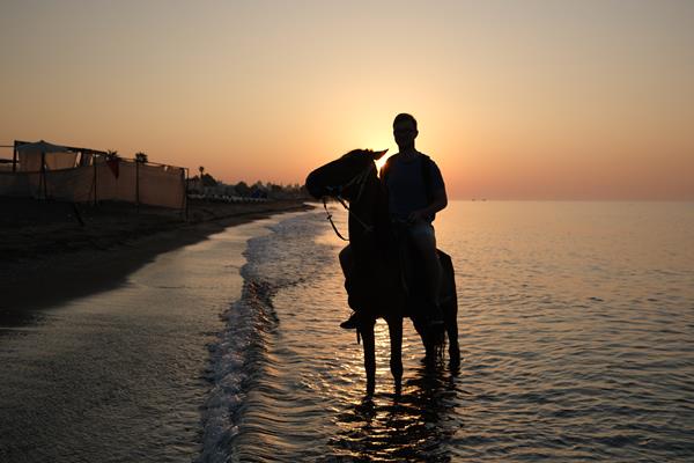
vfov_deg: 40.0
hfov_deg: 57.2
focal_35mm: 33
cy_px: 232
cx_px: 347
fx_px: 636
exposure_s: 1/3800
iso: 800
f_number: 2.8
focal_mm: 22
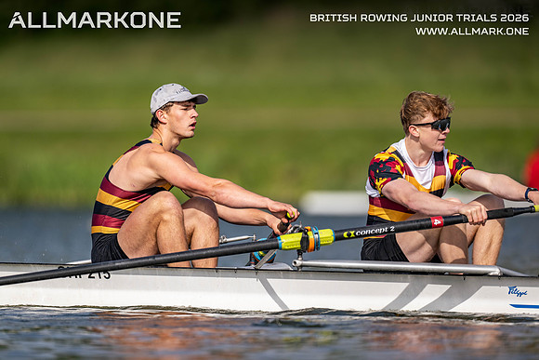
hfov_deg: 3.4
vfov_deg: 2.3
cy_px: 180
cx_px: 270
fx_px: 8985
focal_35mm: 600
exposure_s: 1/2500
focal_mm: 600
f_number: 4
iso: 180
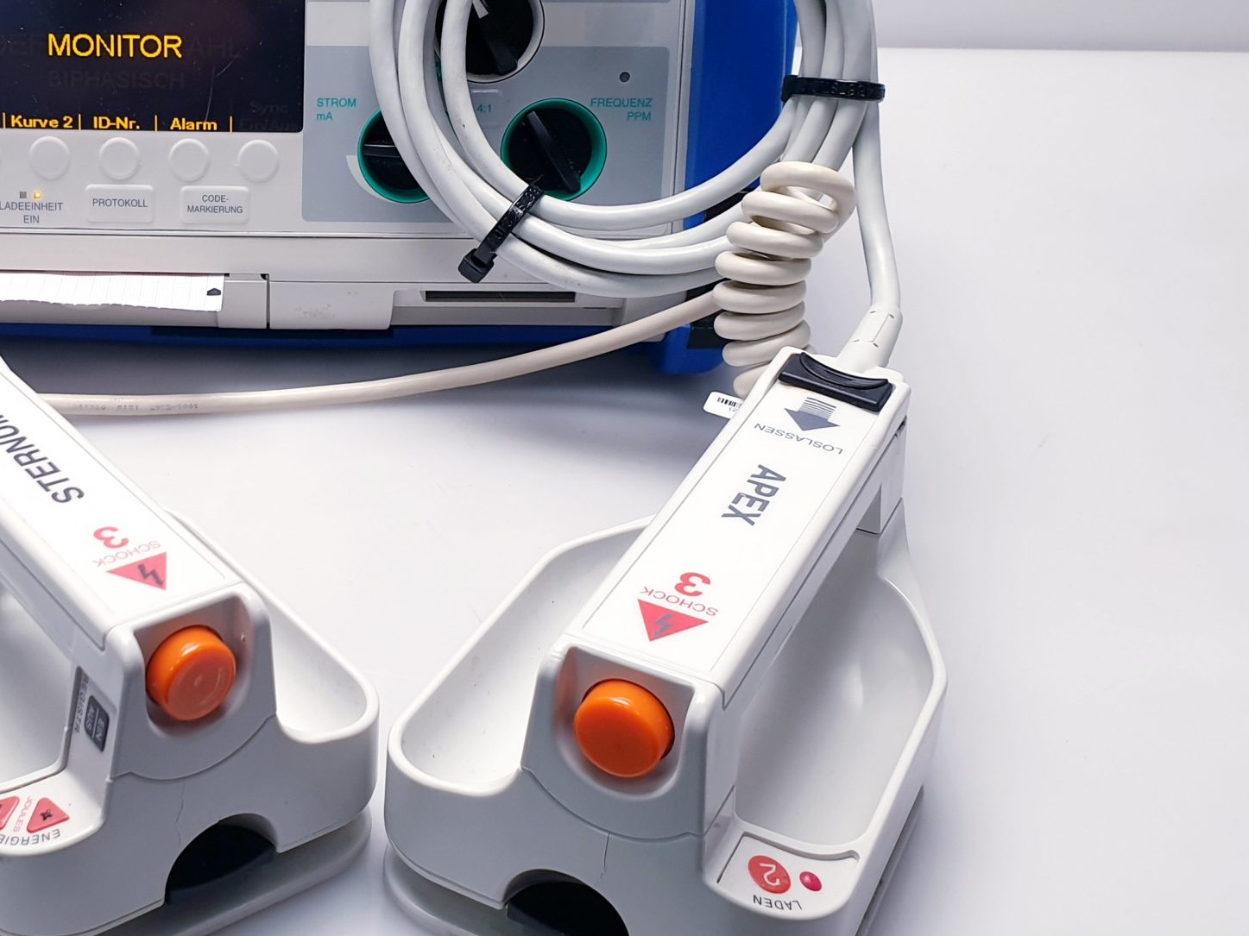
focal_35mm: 46
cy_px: 352
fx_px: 1660
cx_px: 255
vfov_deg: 31.4
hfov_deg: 39.7
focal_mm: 4.3
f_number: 2.4
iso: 80
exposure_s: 1/50
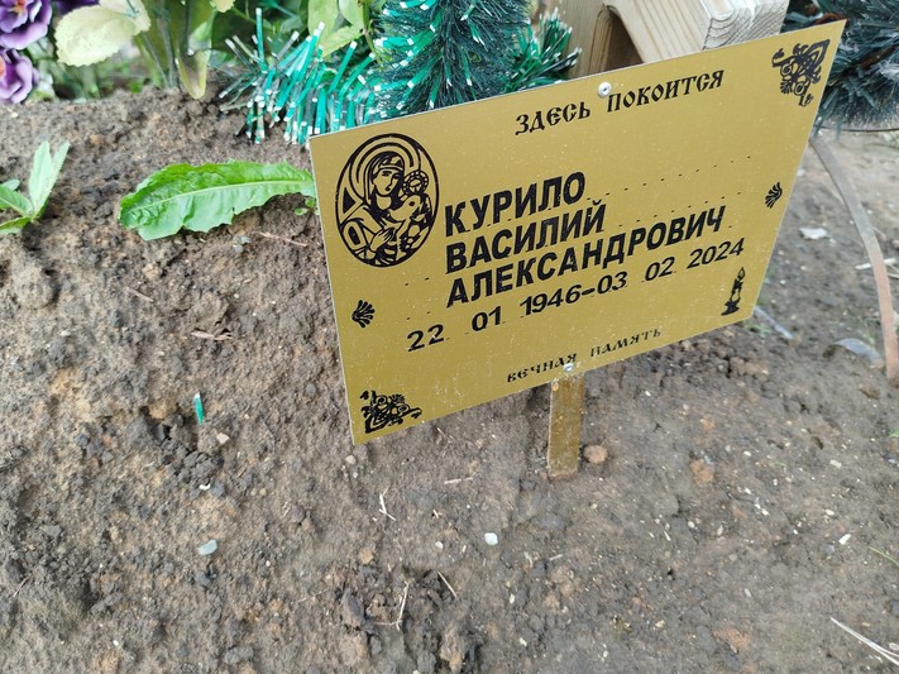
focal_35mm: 27
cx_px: 396
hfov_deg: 65.1
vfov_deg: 51.3
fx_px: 701
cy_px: 311
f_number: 1.7
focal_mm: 5.31
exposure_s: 1/138
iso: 50
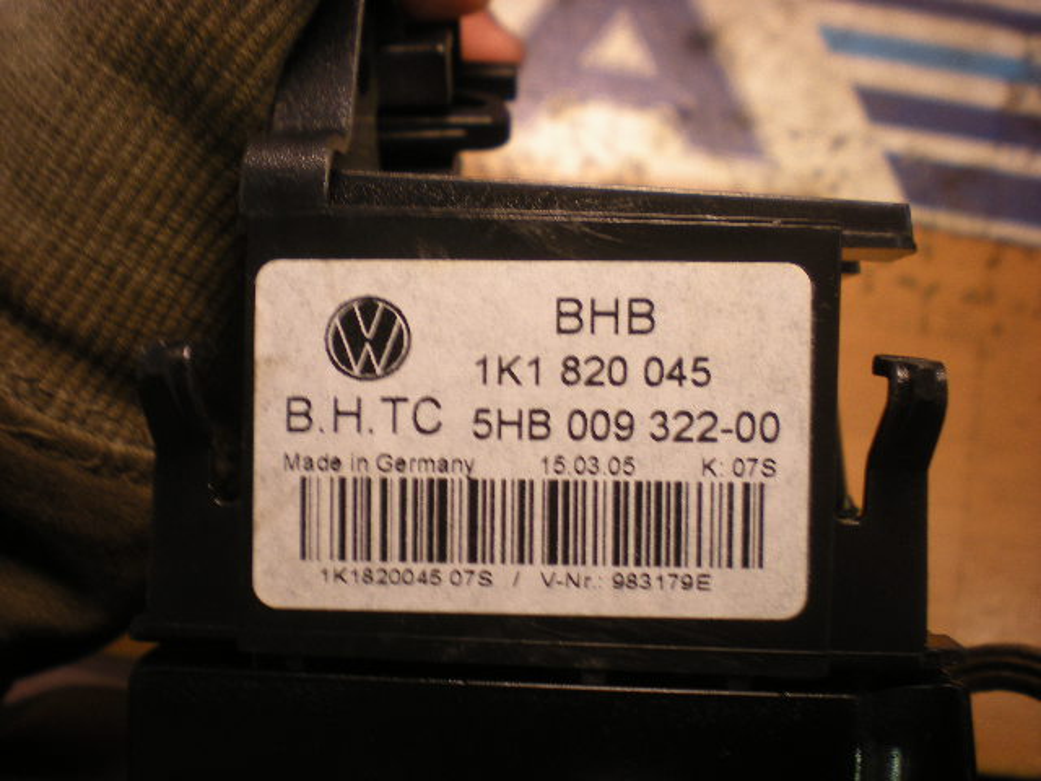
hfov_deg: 49.0
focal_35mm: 38
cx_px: 520
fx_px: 1143
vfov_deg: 37.7
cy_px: 390
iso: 89
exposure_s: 1/43.2
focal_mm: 6.3
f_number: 3.1
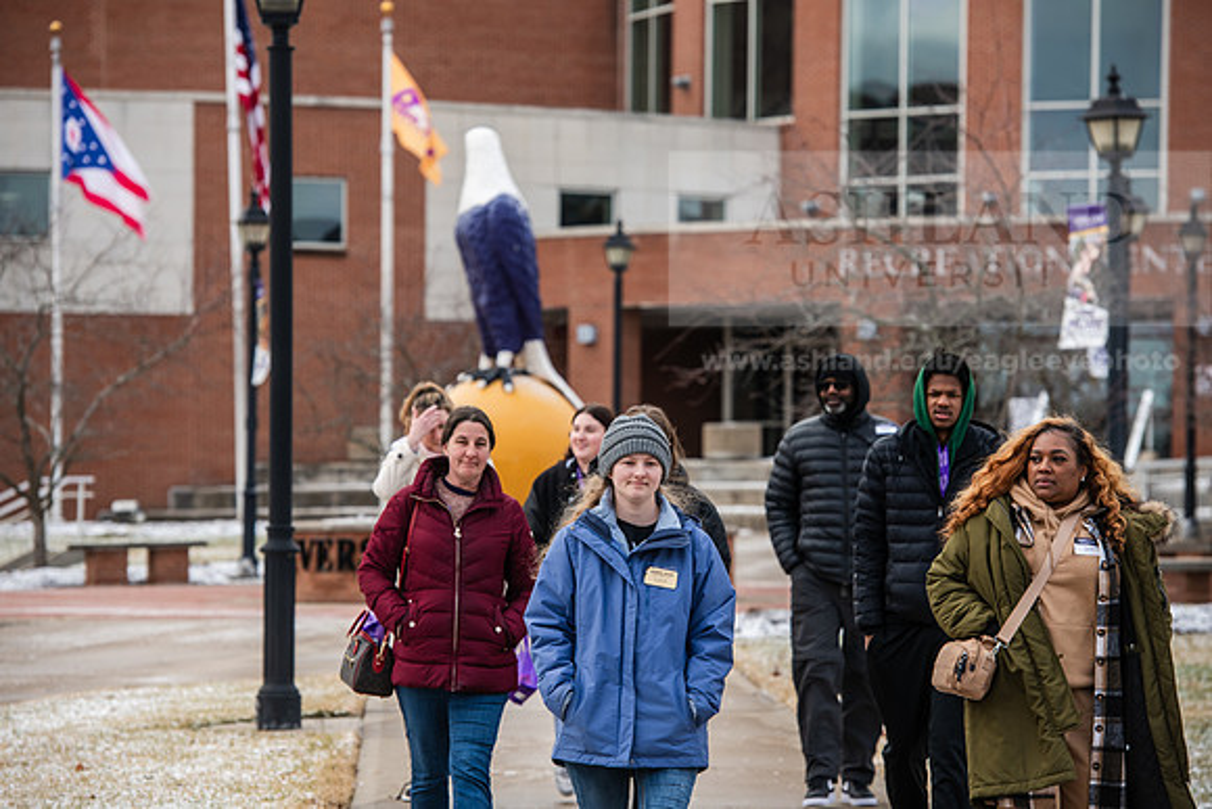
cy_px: 404
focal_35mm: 150
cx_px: 606
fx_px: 5051
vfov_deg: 9.2
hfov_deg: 13.7
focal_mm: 150
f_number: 5.6
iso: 320
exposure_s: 1/400
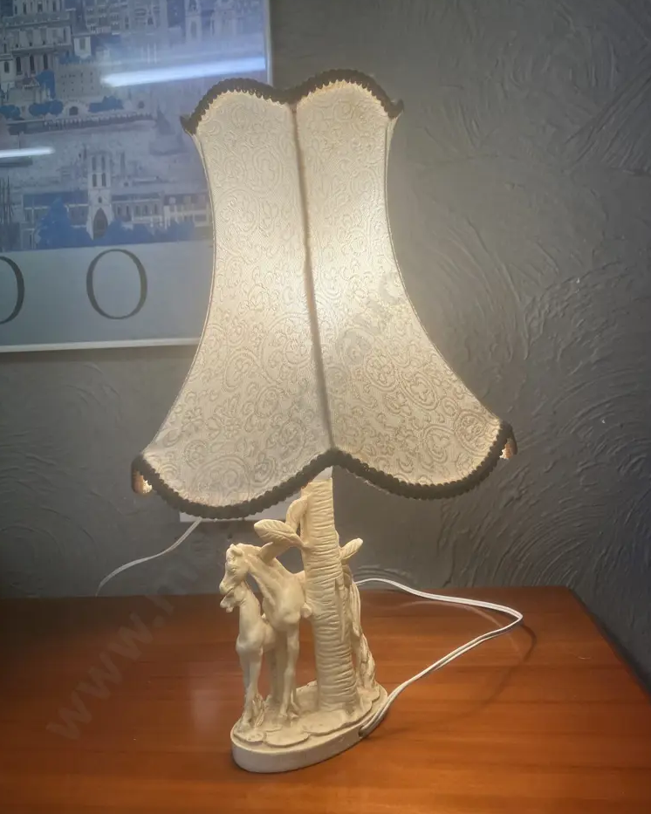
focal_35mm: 30
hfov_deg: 48.5
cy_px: 381
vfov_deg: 58.7
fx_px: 723
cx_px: 325
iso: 32
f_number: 1.8
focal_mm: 3.99
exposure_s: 1/100
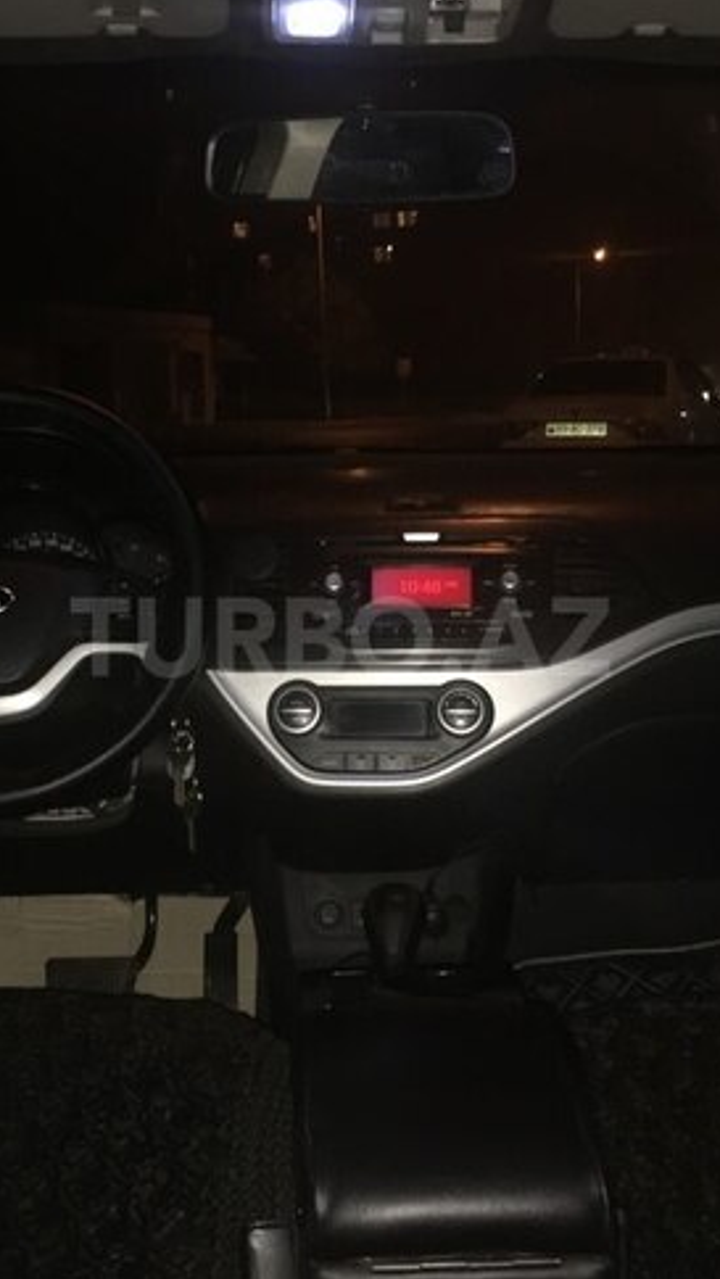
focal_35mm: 43
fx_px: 1459
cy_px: 637
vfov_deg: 47.4
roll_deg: +0.8
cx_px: 340
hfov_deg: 27.7
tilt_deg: -8.1
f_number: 2.2
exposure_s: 1/17
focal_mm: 4.15
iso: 100
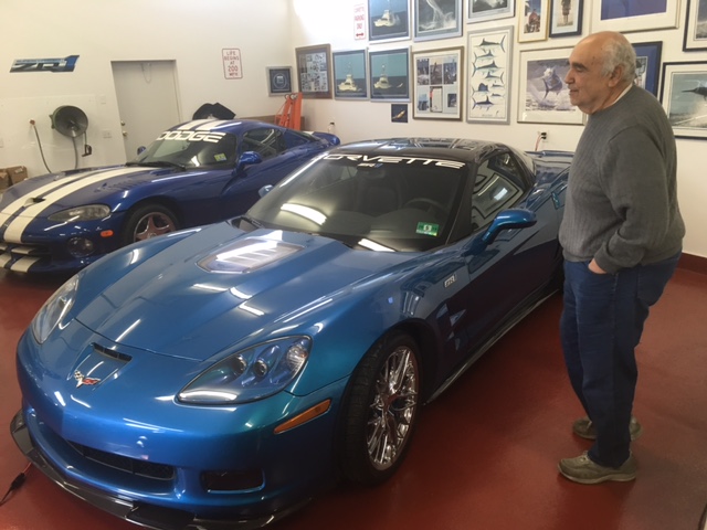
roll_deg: +2.2
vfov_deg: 48.2
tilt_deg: -15.0
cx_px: 354
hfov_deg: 61.7
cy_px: 265
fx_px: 592
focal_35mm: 29
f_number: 2.2
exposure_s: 1/30
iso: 100
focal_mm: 4.15
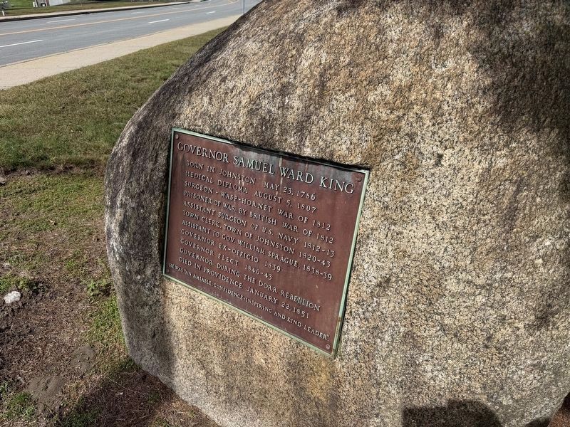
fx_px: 395
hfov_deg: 71.6
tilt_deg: -24.3
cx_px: 285
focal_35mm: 24
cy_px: 214
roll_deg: -0.8
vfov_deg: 56.8
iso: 80
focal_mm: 6.76
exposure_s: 1/4975
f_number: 1.78
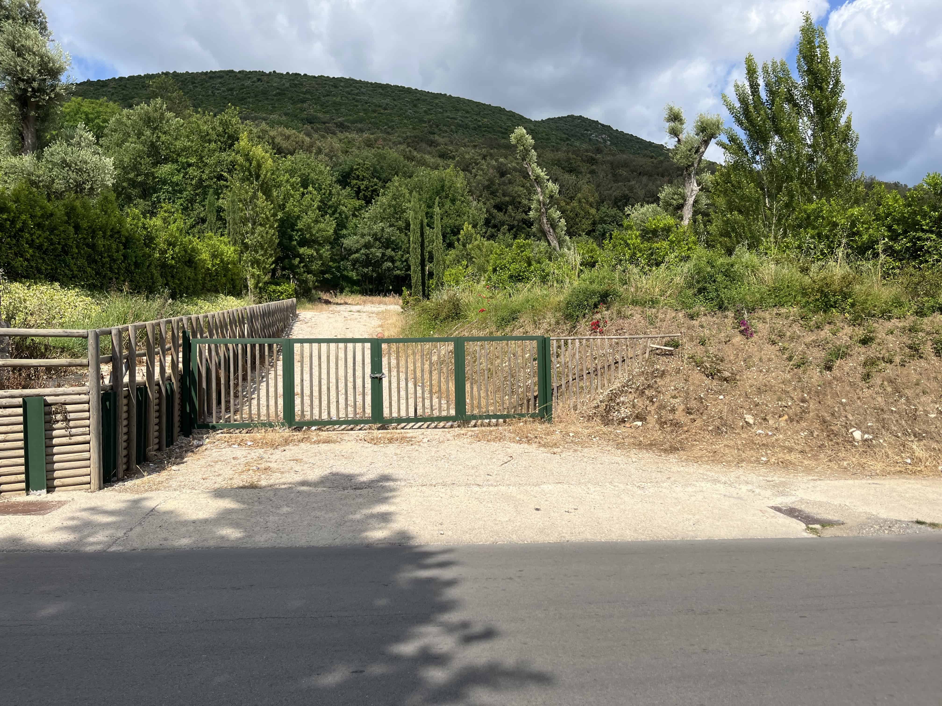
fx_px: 708
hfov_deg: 67.3
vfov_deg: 53.1
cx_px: 471
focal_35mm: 26
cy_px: 353
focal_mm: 5.1
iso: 50
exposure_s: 1/3876
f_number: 1.6
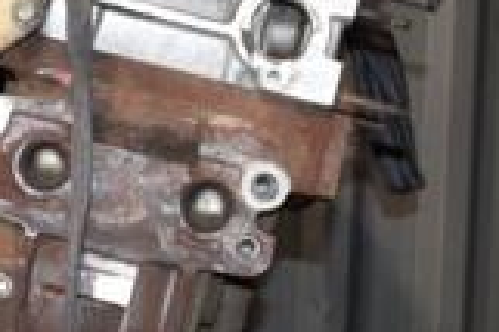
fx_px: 1703
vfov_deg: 11.1
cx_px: 31
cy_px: 273
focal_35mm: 123
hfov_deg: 16.4
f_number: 5
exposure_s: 1/60
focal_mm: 22
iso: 800
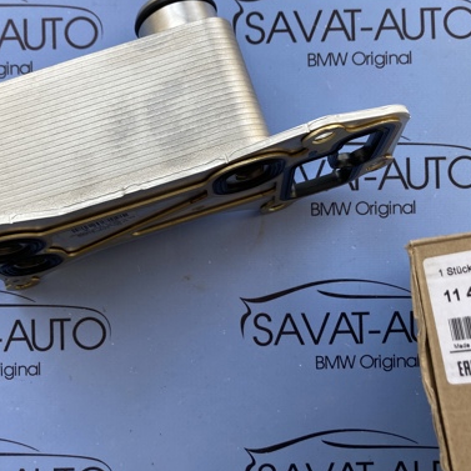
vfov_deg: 40.0
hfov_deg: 39.8
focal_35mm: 42
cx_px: 187
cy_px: 204
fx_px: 647
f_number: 1.8
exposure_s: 1/245
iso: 20
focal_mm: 3.99
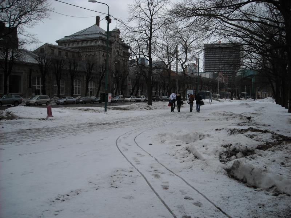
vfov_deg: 40.7
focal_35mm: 35
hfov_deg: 52.6
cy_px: 109
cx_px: 146
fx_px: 294
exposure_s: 1/284
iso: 64
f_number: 5.6
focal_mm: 5.7
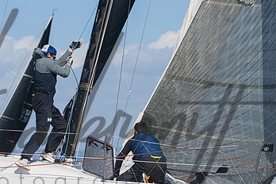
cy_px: 122
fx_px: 2185
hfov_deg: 7.2
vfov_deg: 4.8
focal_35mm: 285
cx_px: 127
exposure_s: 1/5000
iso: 400
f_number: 6.3
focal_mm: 165
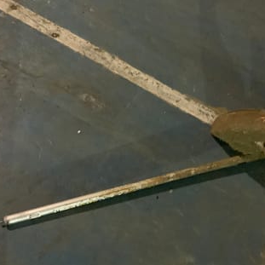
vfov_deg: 38.2
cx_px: 147
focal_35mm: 44
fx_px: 381
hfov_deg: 38.3
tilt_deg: -58.4
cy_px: 158
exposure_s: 1/17
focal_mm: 3.3
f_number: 2.4
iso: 800
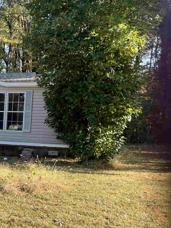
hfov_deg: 22.3
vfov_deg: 33.9
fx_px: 369
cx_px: -73
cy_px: 161
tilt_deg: -4.7
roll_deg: -1.4
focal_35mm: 56
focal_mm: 4.2
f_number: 1.6
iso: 32
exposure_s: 1/636
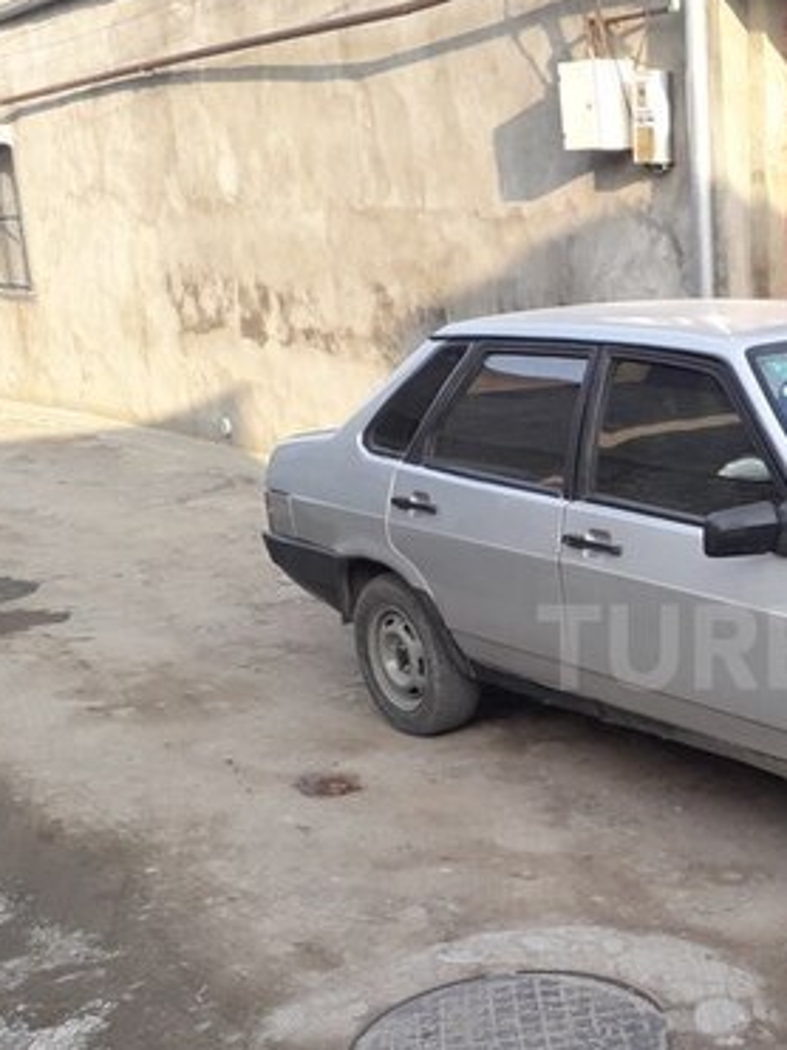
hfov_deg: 28.0
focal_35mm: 48
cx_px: 827
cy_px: 647
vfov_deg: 39.4
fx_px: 1456
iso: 40
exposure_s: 1/249
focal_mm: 3.6
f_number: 1.9
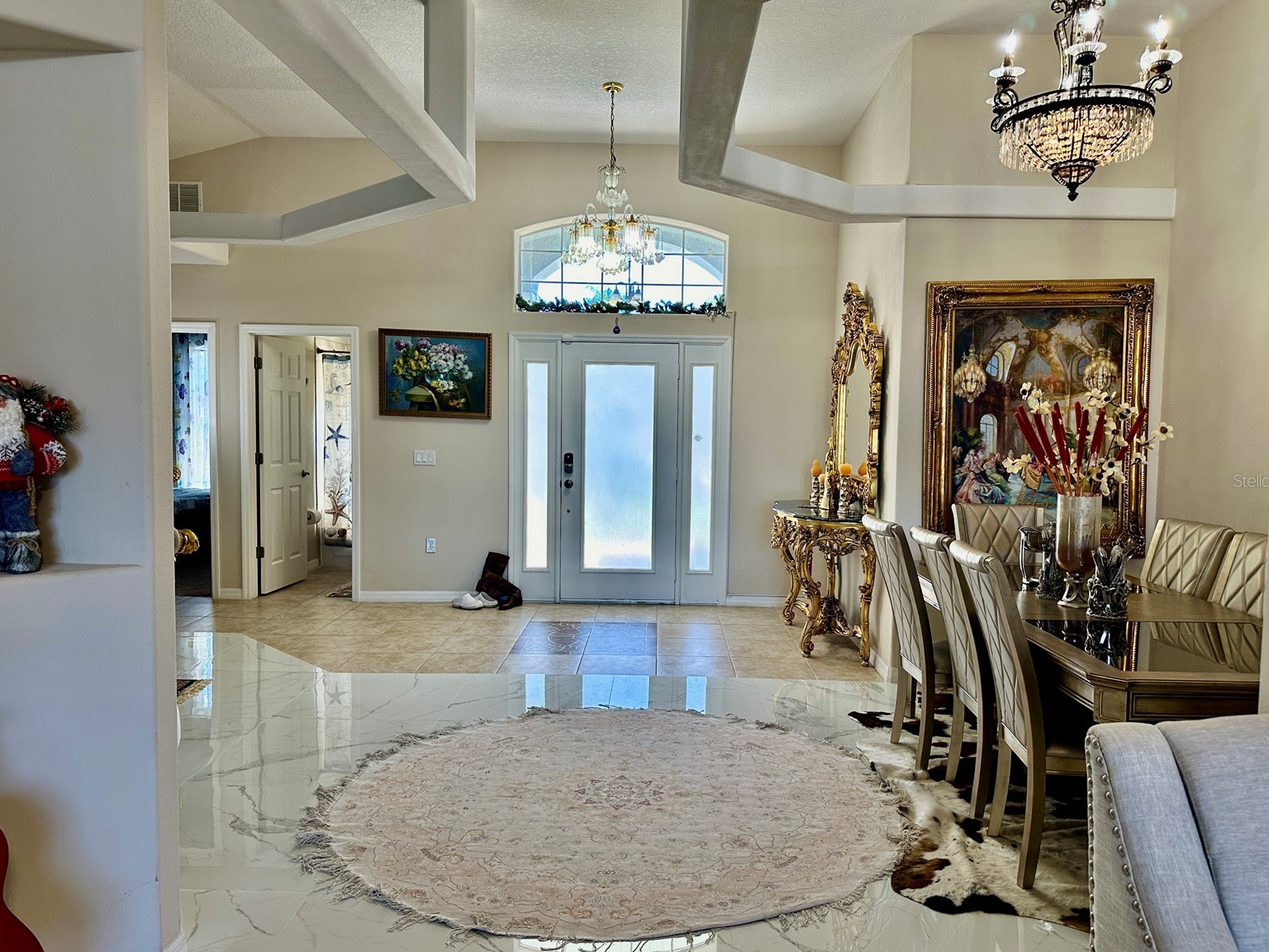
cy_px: 480
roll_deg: -1.9
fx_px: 916
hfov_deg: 69.4
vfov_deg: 54.9
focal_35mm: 25
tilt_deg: -3.4
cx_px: 650
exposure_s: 1/136
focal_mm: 6.86
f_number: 1.78
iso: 100
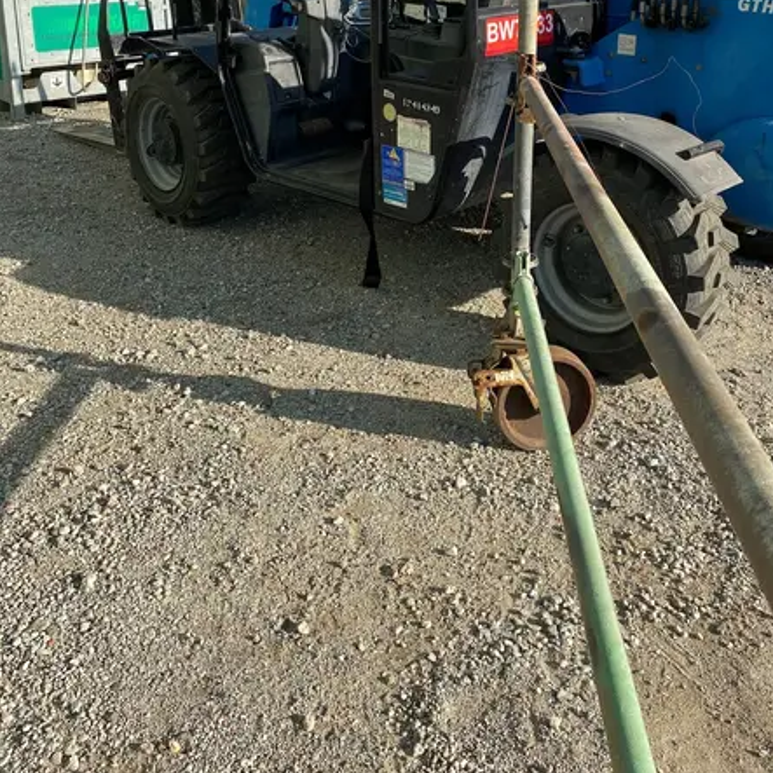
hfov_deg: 43.5
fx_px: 960
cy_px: 186
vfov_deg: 42.4
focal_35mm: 38
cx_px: 478
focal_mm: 4.25
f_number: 1.8
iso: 32
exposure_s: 1/1484
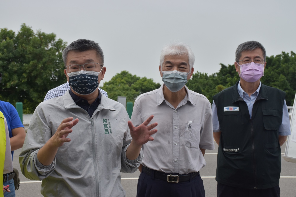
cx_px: 148
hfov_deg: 31.9
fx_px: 518
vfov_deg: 21.6
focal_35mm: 63
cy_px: 98
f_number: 10
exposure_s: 1/500
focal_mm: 42
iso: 320
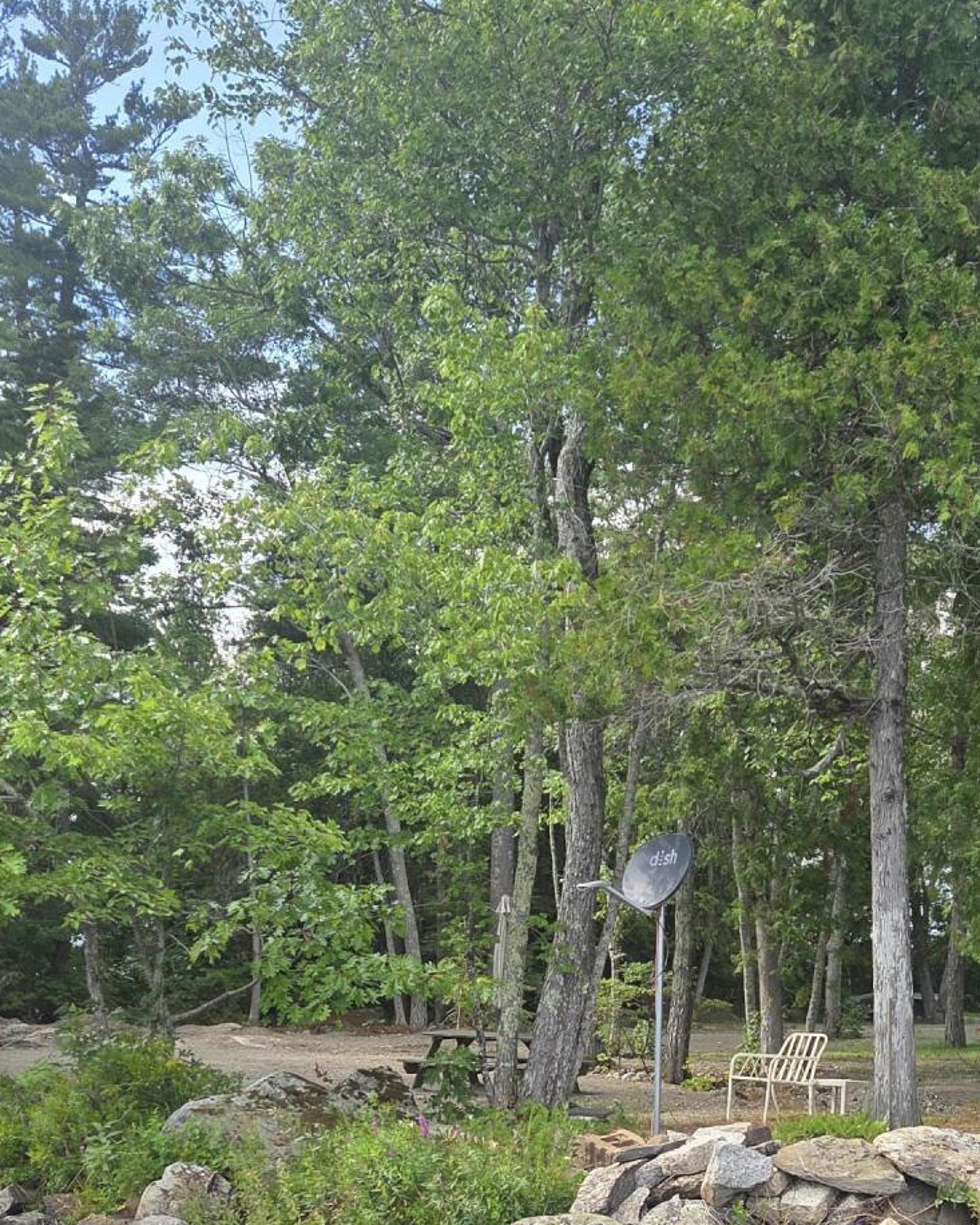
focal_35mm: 49
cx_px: 579
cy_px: 1103
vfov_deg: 35.8
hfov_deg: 30.8
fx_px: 1776
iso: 80
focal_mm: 5.4
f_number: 1.8
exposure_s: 1/1484
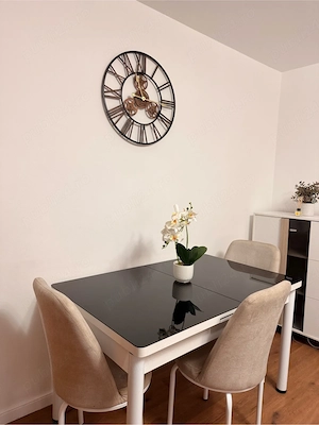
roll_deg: -2.5
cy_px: 212
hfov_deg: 56.8
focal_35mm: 24
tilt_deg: -5.7
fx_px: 295
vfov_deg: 71.6
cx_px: 160
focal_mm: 6.76
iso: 320
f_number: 1.78
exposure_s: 1/60
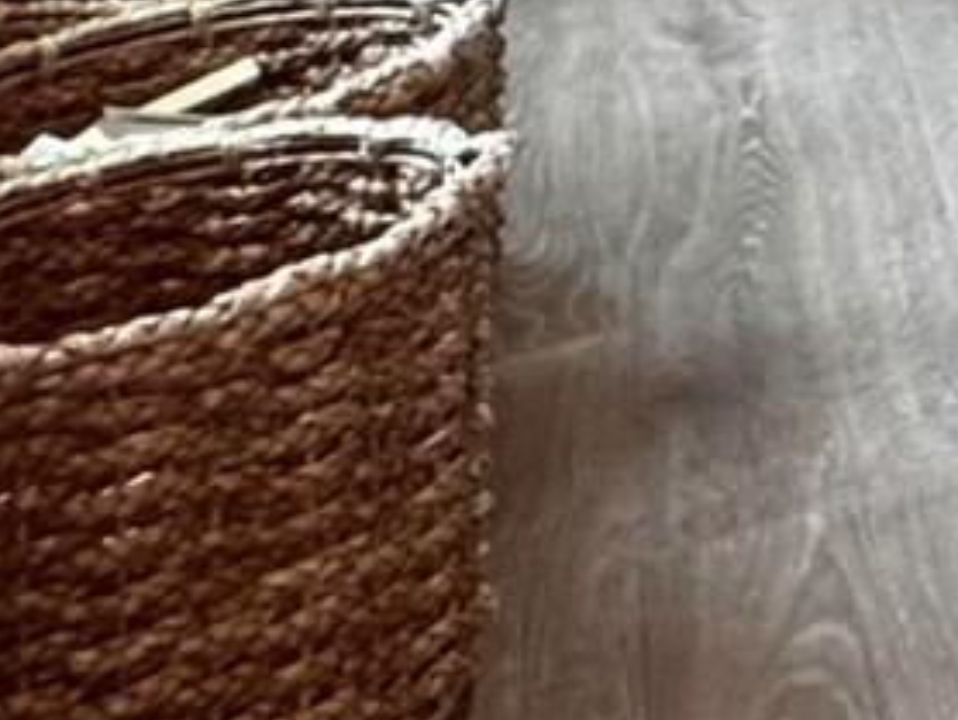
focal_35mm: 103
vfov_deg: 11.5
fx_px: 2853
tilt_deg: +0.4
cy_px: -1085
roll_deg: -0.2
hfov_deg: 12.1
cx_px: 2667
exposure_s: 1/60
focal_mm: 2.22
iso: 250
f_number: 2.2
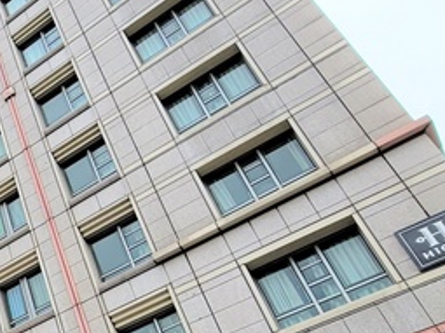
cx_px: -227
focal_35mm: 51
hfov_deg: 26.6
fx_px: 655
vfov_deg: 26.6
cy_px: 354
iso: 50
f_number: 2.2
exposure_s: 1/1789
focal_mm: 2.2
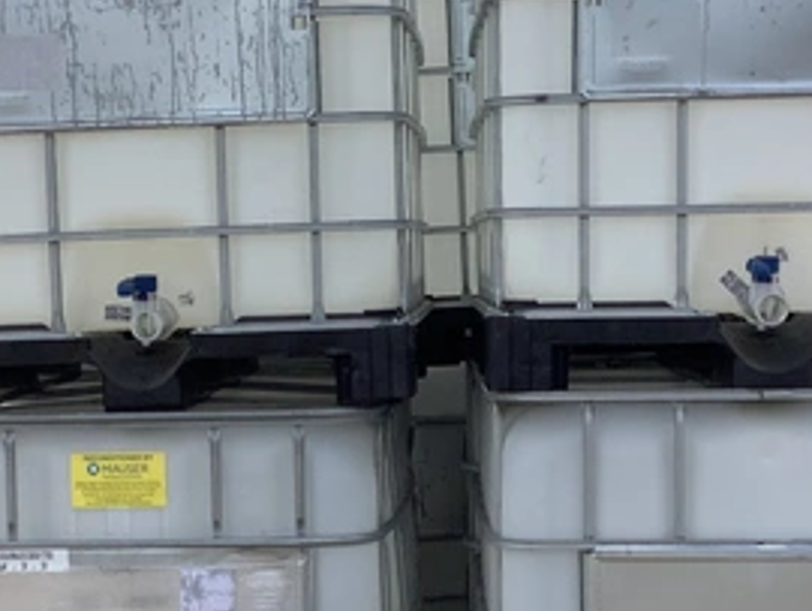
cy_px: 411
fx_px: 2019
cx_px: 322
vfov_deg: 17.1
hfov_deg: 22.7
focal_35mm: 86
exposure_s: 1/1404
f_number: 2.4
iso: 25
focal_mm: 3.3
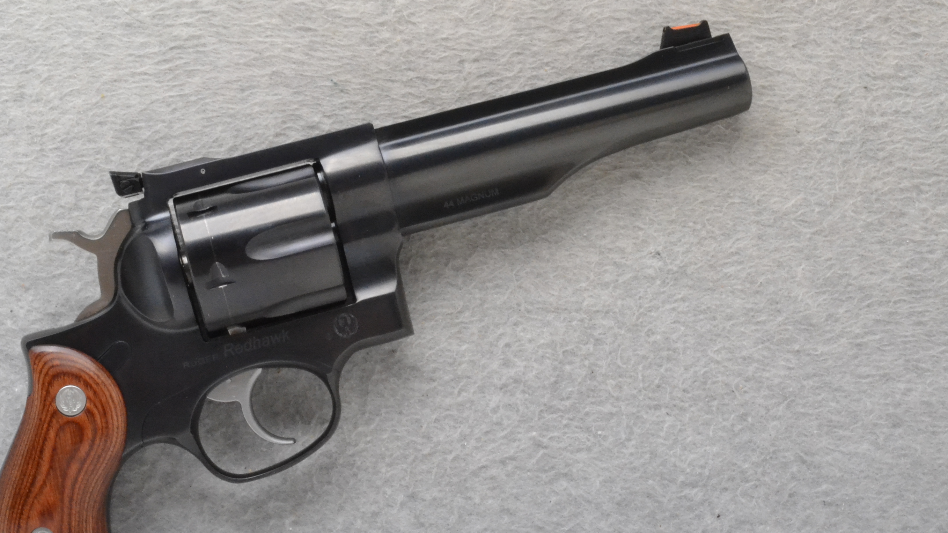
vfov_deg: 17.7
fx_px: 1709
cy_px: 329
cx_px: 346
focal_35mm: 68
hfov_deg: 30.8
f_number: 20
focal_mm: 34
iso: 3200
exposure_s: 1/160
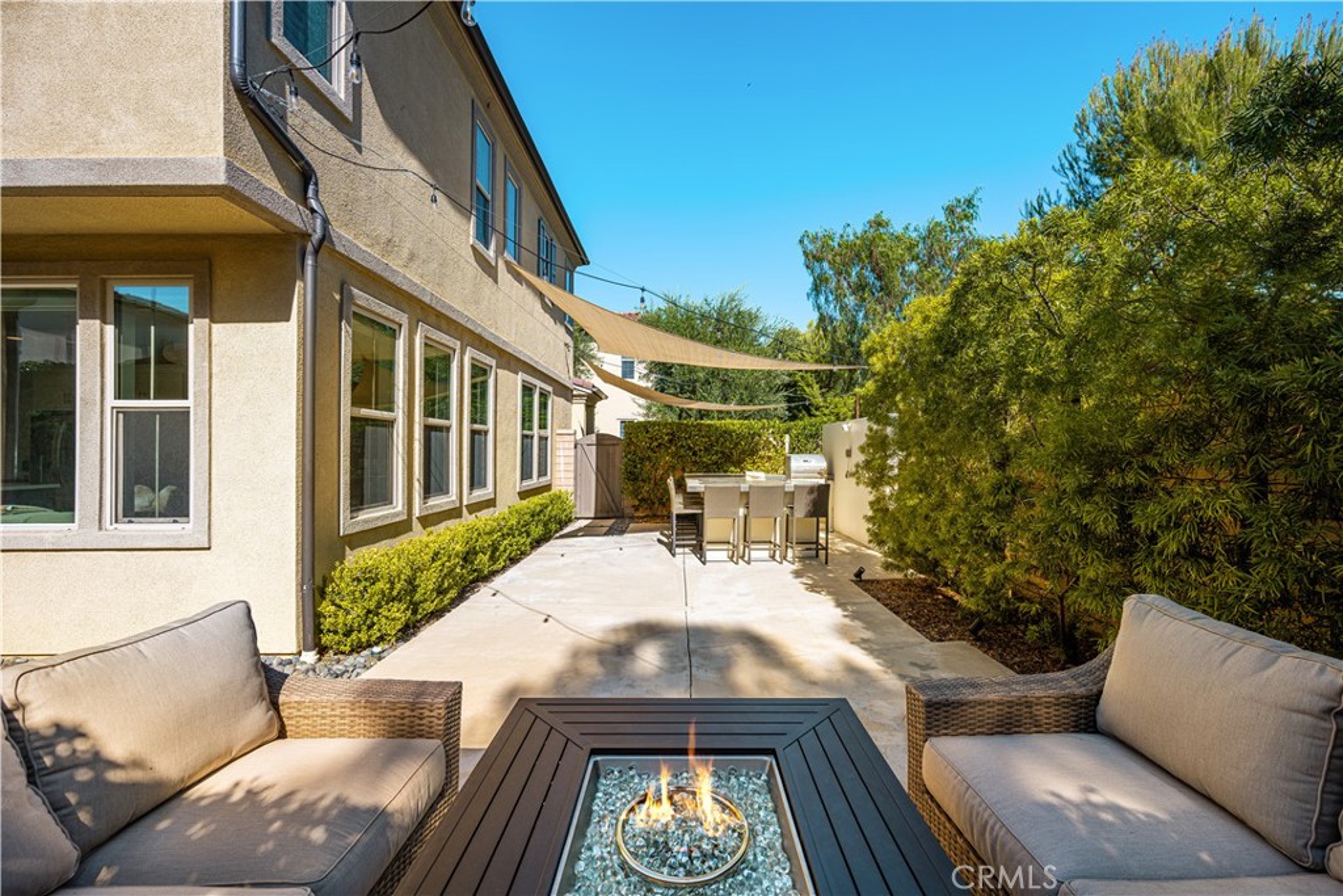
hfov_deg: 104.2
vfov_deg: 81.2
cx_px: 672
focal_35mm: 14
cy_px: 448
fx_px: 522
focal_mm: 14
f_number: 6.3
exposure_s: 1/400
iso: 80
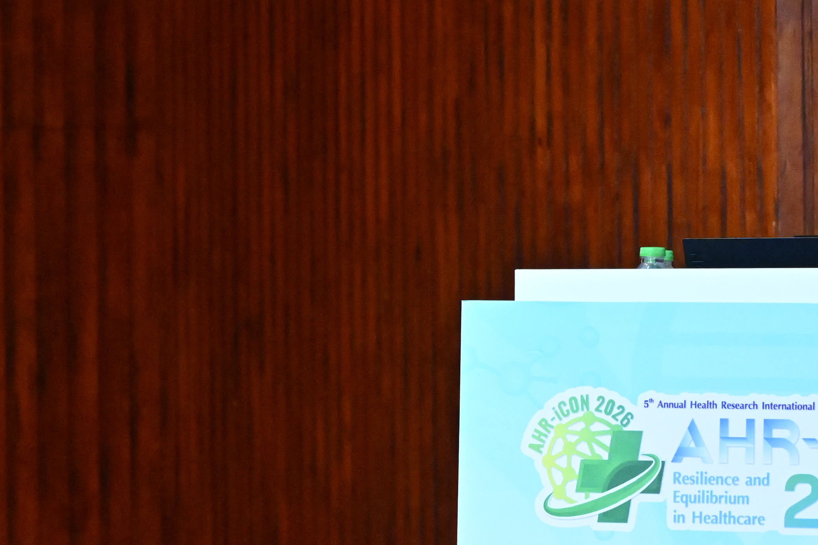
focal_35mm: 246
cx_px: 424
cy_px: 498
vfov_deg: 5.6
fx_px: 5590
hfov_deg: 8.4
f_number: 4
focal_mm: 83
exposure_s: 1/250
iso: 6400
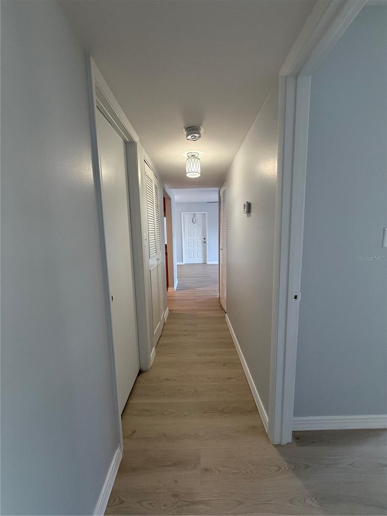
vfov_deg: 102.1
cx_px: 194
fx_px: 209
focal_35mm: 14
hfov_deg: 85.7
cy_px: 258
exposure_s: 1/120
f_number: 2.2
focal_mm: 2.22
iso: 250
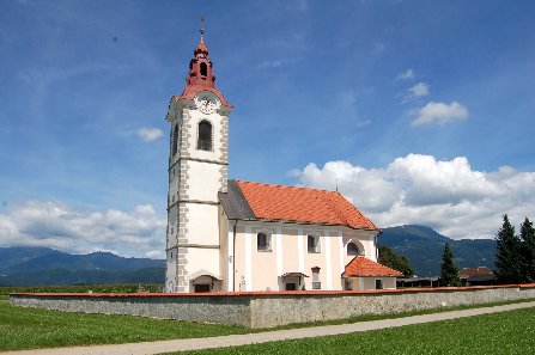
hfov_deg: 67.4
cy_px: 178
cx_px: 268
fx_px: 401
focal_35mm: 27
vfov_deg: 47.8
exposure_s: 1/400
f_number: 10
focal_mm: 18
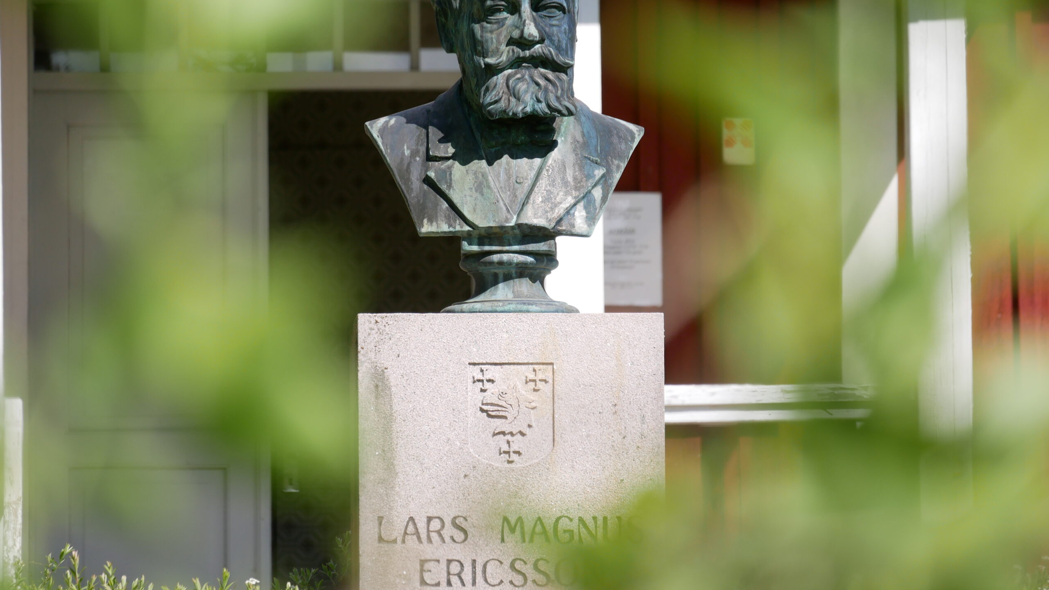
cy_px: 203
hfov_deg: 6.6
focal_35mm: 328
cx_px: 525
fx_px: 9123
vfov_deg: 3.7
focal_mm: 150
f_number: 5.6
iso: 200
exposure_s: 1/500
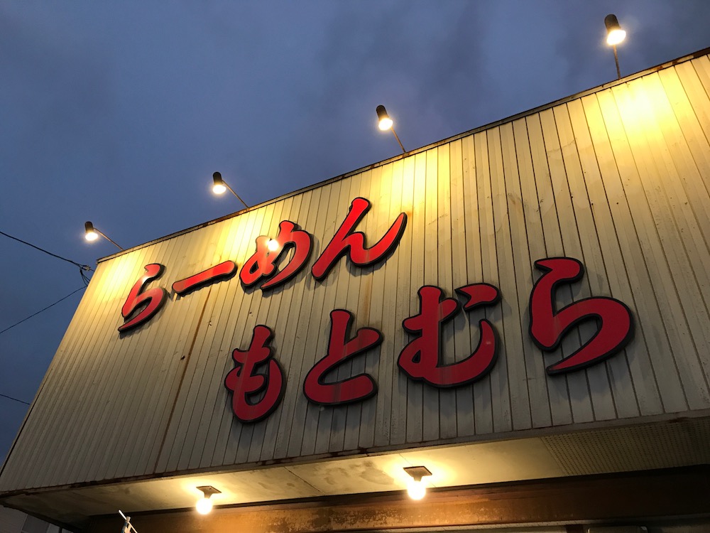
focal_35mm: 28
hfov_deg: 63.4
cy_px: 266
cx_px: 355
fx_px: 574
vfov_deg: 49.7
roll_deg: -6.1
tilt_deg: +38.8
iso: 40
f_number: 1.8
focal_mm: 3.99
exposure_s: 1/17
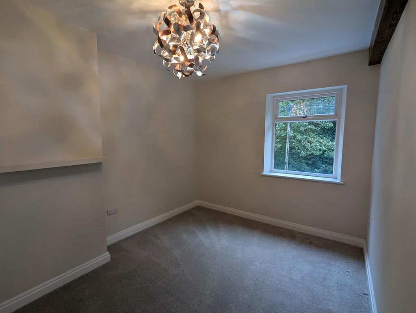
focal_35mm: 16
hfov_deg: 94.4
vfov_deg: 78.2
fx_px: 193
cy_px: 156
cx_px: 208
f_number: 2.2
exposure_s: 1/100
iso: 112
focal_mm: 2.35
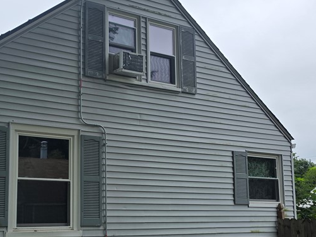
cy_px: 151
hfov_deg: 38.7
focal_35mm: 47
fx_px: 429
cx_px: 58
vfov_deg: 30.7
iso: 80
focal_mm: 6.3
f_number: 1.7
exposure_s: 1/2271
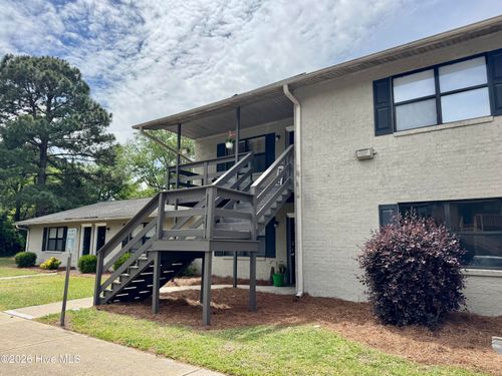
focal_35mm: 24
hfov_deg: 71.6
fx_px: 348
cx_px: 251
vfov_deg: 56.8
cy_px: 188
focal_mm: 6.76
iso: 80
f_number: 1.78
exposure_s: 1/3597
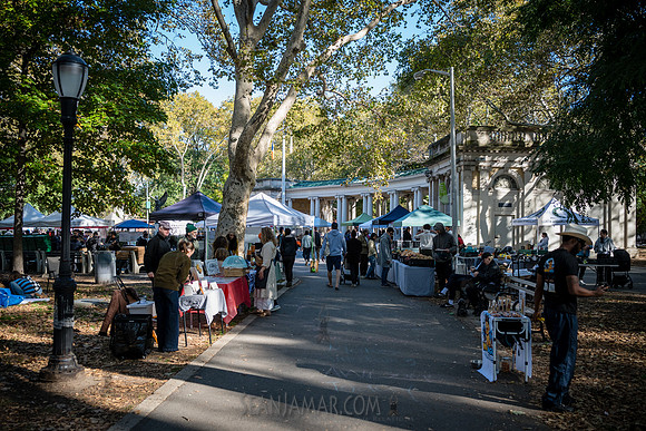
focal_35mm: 35
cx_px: 323
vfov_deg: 37.8
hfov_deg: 54.4
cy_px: 216
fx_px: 629
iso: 500
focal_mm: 35
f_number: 4
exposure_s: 1/800
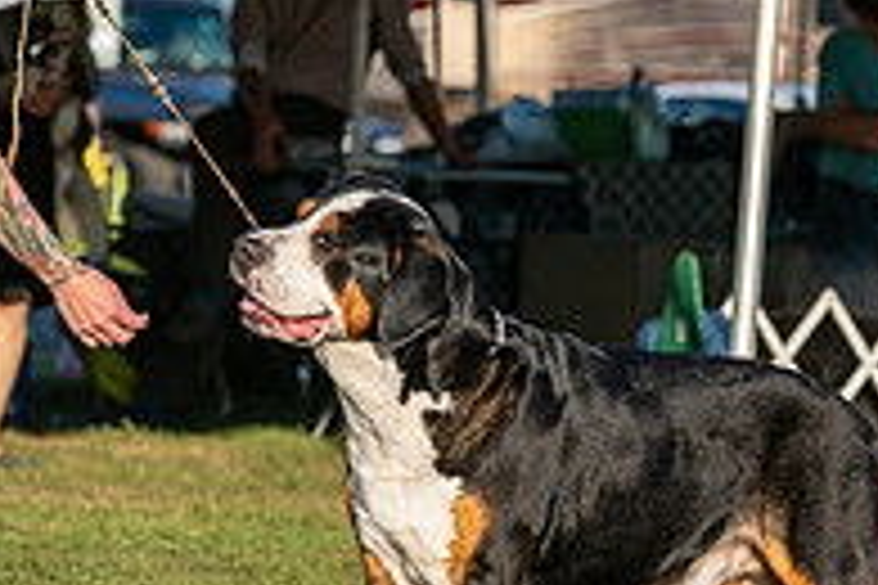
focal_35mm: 378
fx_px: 9218
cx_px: 486
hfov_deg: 5.5
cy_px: 97
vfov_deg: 3.6
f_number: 4.5
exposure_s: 1/1250
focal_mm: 127
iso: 160
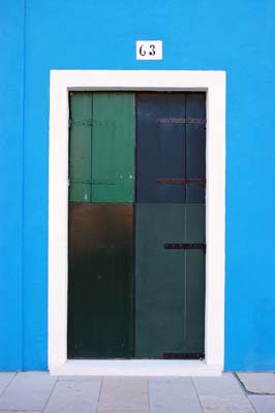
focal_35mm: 42
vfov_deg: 46.4
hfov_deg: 31.8
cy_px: 206
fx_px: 482
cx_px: 138
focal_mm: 28
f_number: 5.6
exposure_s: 1/45
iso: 200
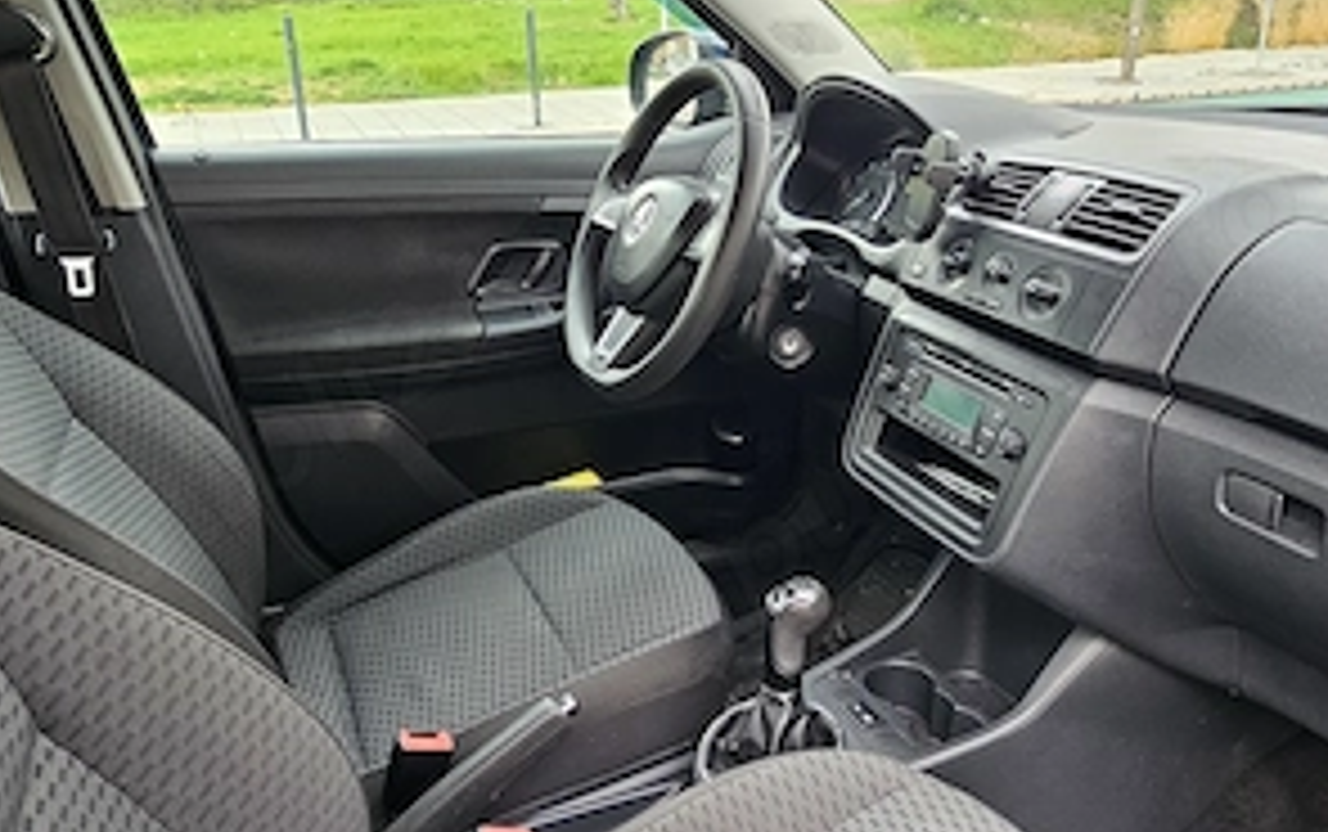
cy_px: 432
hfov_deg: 66.4
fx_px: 1014
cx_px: 689
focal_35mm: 28
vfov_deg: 44.6
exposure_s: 1/50
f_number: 2.2
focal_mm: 2.2
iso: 64
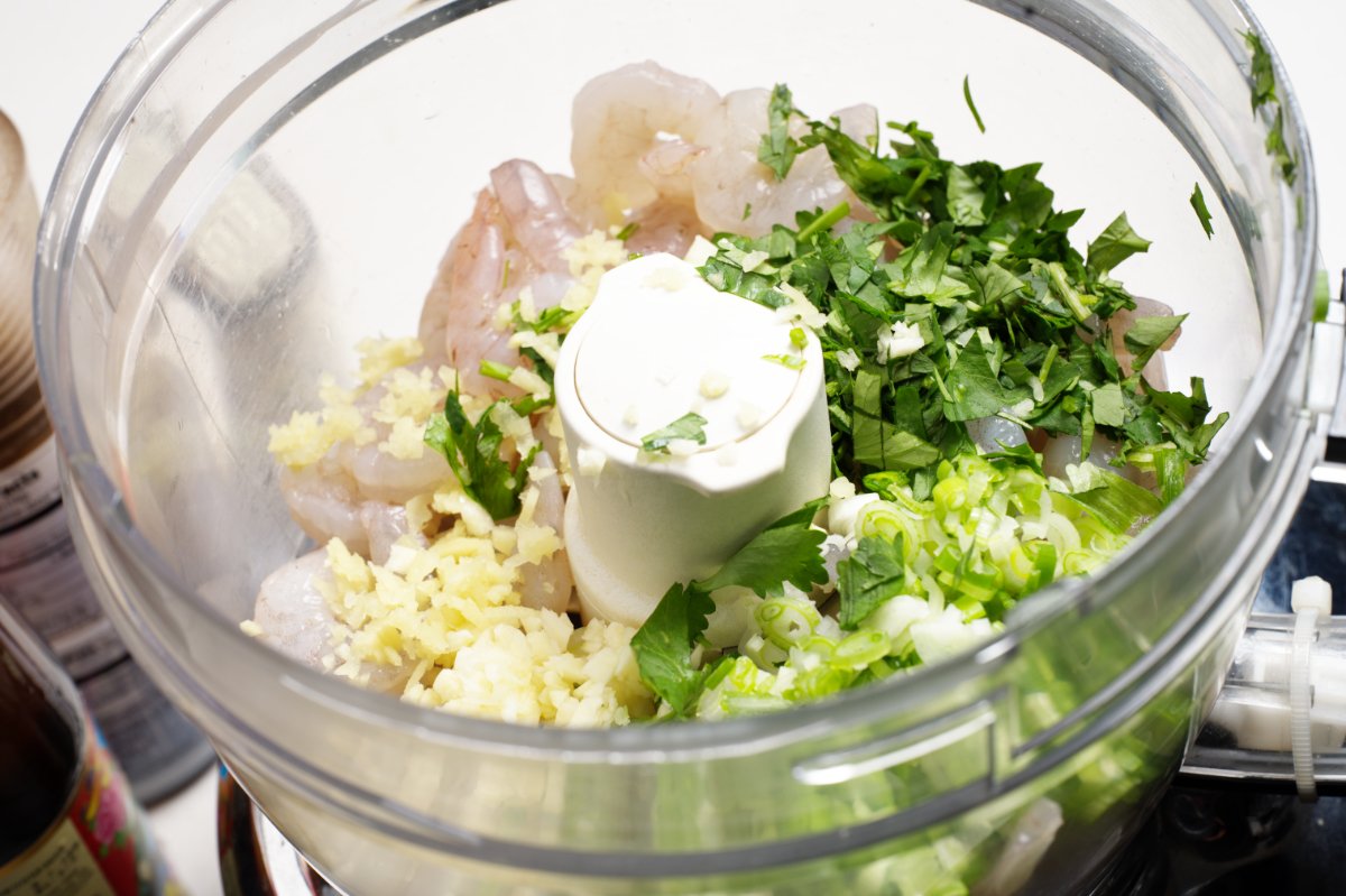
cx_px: 673
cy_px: 448
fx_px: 2616
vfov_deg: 19.4
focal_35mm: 70
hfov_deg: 28.9
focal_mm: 70
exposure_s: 1/125
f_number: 10
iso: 100
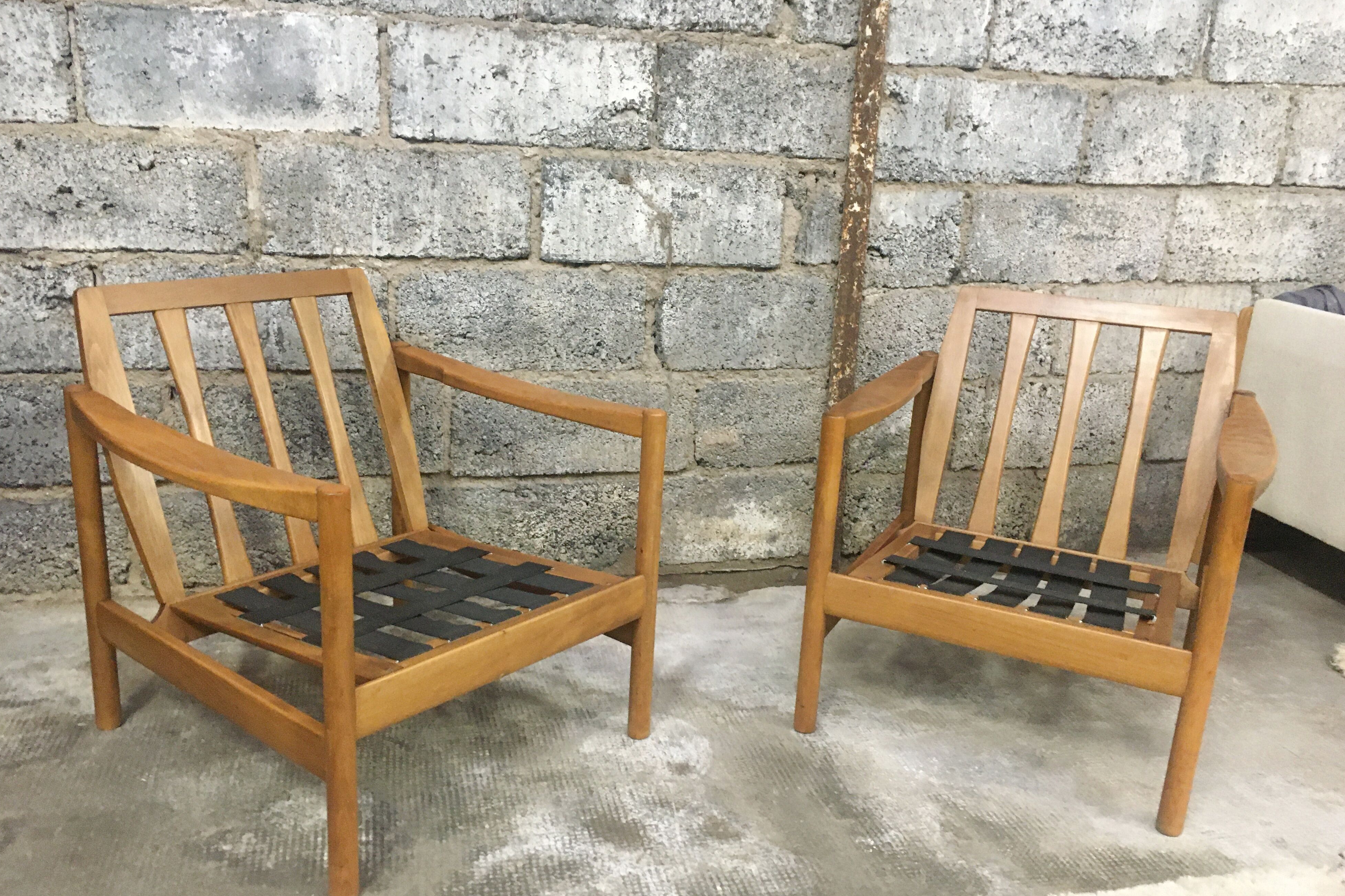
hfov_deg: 60.3
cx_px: 675
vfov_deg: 42.3
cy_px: 484
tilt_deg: -18.2
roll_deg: -1.8
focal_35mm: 31
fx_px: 1158
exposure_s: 1/17
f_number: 2.2
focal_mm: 4.15
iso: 200
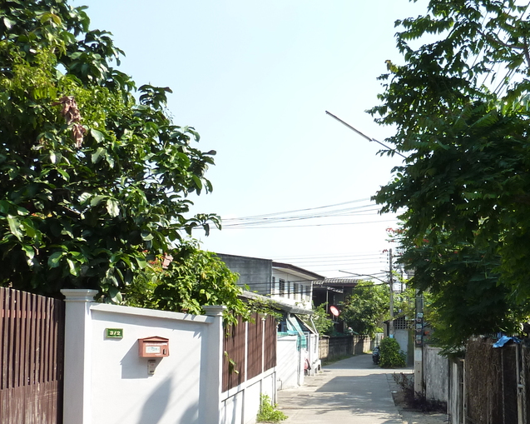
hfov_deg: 39.4
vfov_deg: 32.2
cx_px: 389
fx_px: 721
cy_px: 308
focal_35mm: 46
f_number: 4
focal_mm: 4.1
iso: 125
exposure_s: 1/320
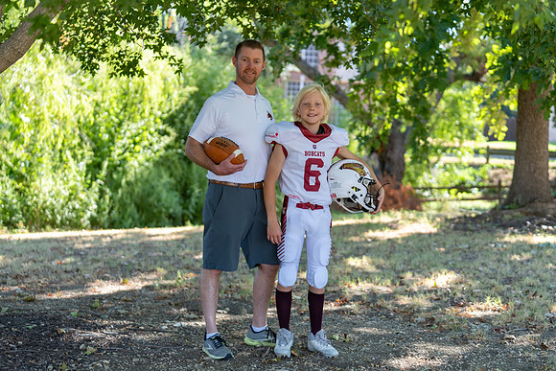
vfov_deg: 19.5
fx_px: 1081
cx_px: 278
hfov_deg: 28.8
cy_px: 186
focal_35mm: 70
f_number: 2.8
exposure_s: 1/320
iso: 125
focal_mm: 70
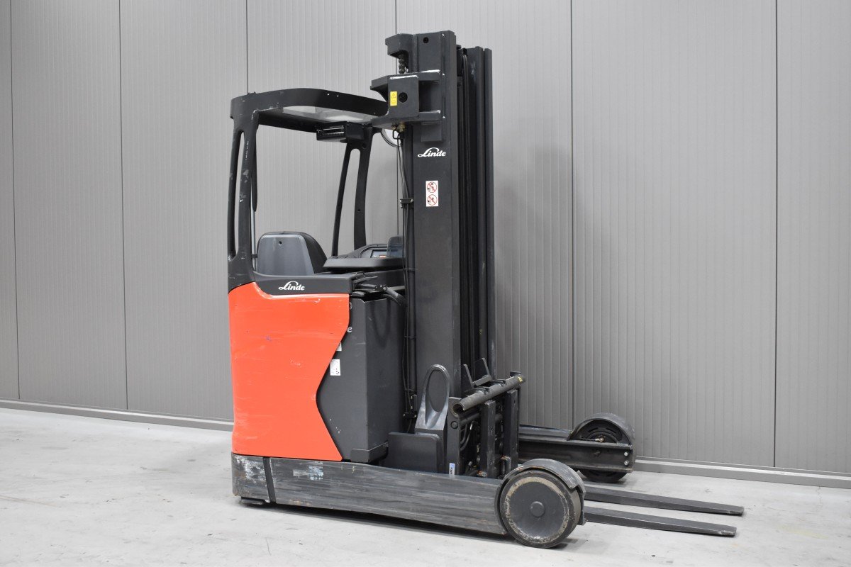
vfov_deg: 34.2
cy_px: 284
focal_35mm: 39
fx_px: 922
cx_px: 426
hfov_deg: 49.6
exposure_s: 1/40
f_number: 5.6
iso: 1600
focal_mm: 26
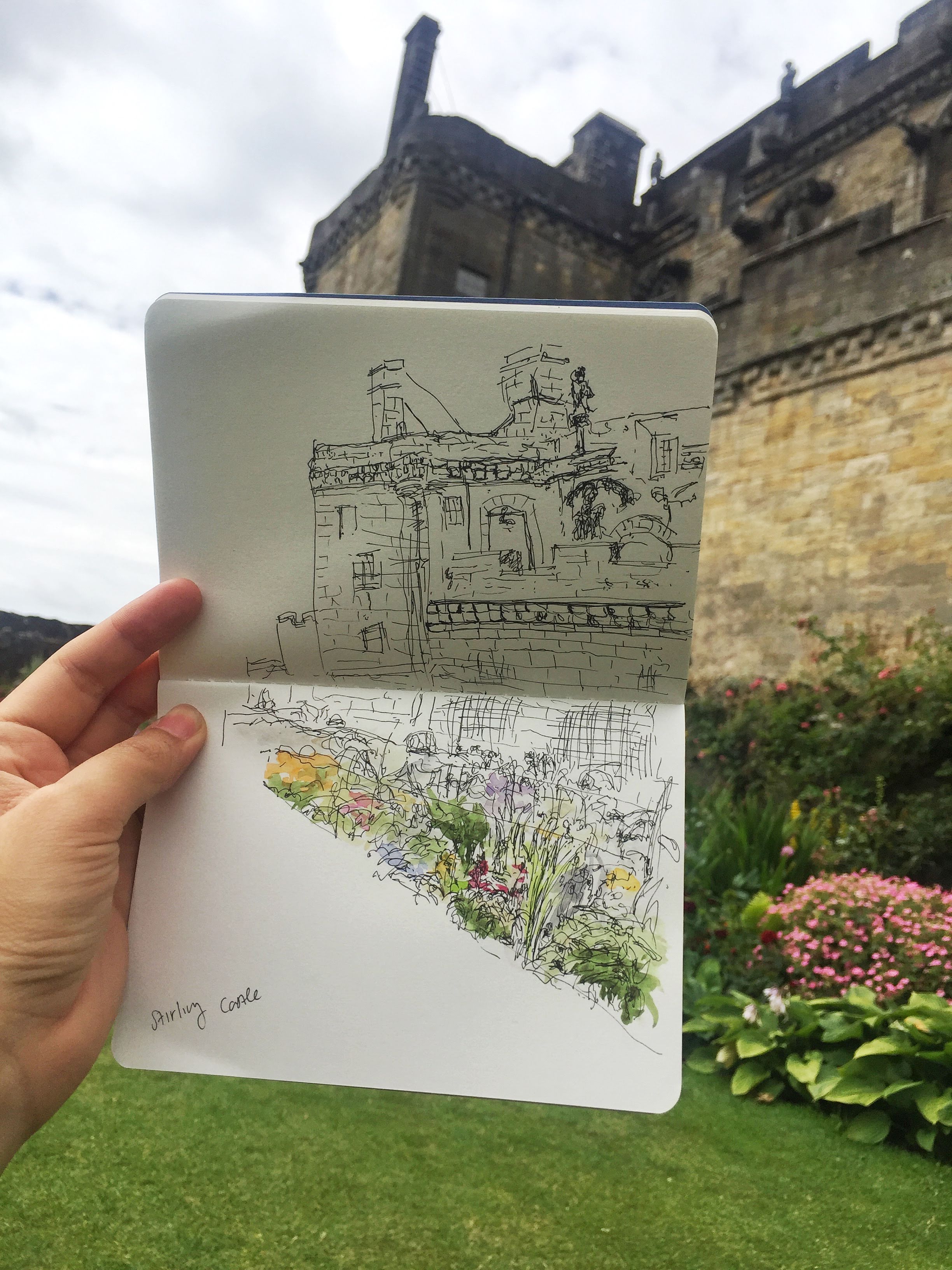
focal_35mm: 29
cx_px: 476
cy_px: 635
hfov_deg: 48.2
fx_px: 1063
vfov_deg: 61.7
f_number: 2.2
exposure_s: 1/2083
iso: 32
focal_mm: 4.15
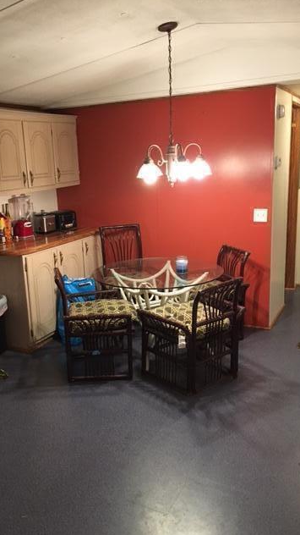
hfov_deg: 36.5
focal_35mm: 32
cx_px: 122
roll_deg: +2.7
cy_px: 268
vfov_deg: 61.0
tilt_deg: -12.9
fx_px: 453
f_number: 2.2
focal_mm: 4.15
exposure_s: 1/30
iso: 200
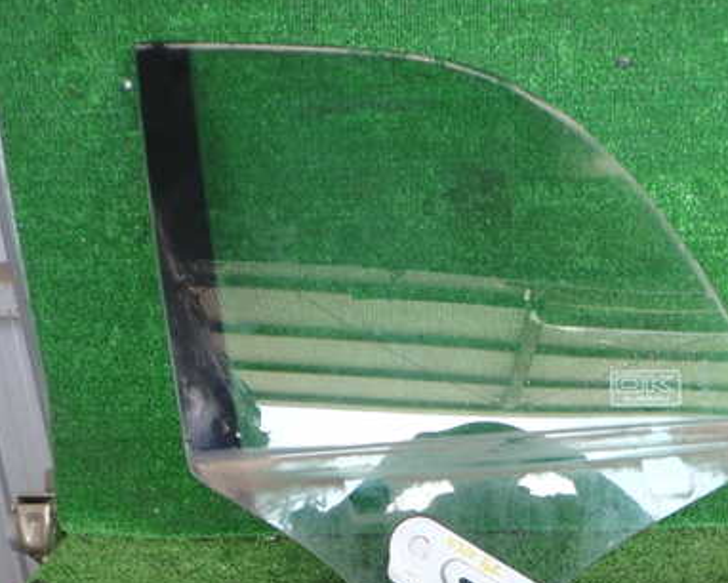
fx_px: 992
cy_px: 368
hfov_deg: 39.6
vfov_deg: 32.6
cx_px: 507
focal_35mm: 46
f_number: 2.3
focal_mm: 5.4
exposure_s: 1/60
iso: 125
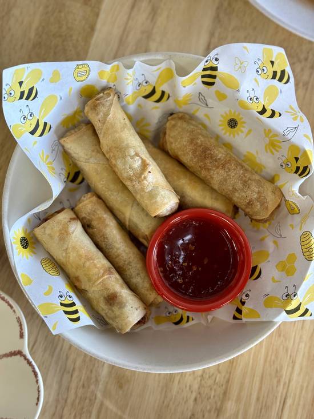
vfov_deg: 39.7
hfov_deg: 30.3
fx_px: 580
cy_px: 210
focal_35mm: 48
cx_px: 157
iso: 100
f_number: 1.78
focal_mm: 6.76
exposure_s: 1/60
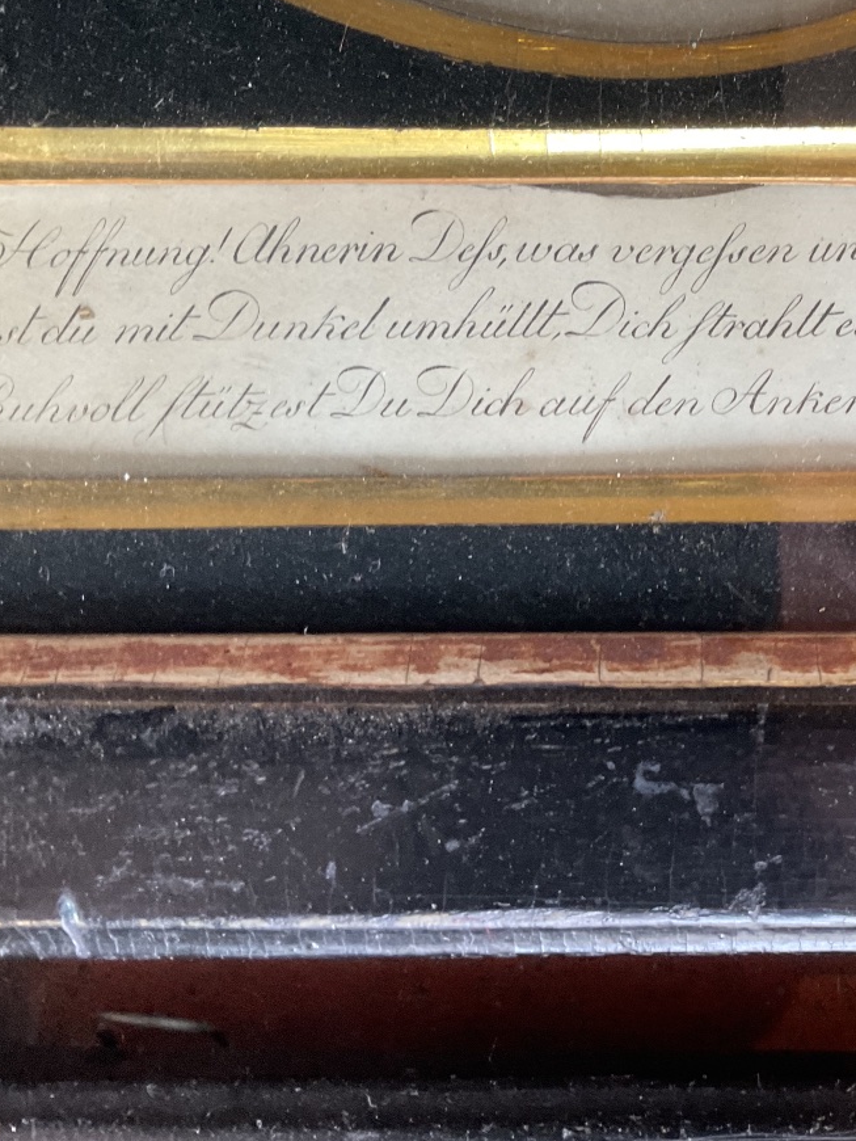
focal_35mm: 40
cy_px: 559
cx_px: 730
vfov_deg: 46.8
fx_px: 1318
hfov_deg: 34.4
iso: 80
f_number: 1.8
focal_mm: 3
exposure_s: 1/60
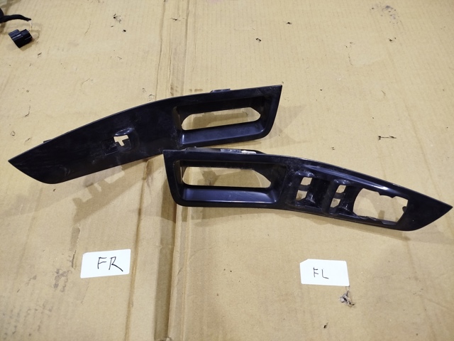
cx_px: 227
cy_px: 170
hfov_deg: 71.6
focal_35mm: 24
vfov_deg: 56.8
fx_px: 315
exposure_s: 1/25
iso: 640
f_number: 1.7
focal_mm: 5.31
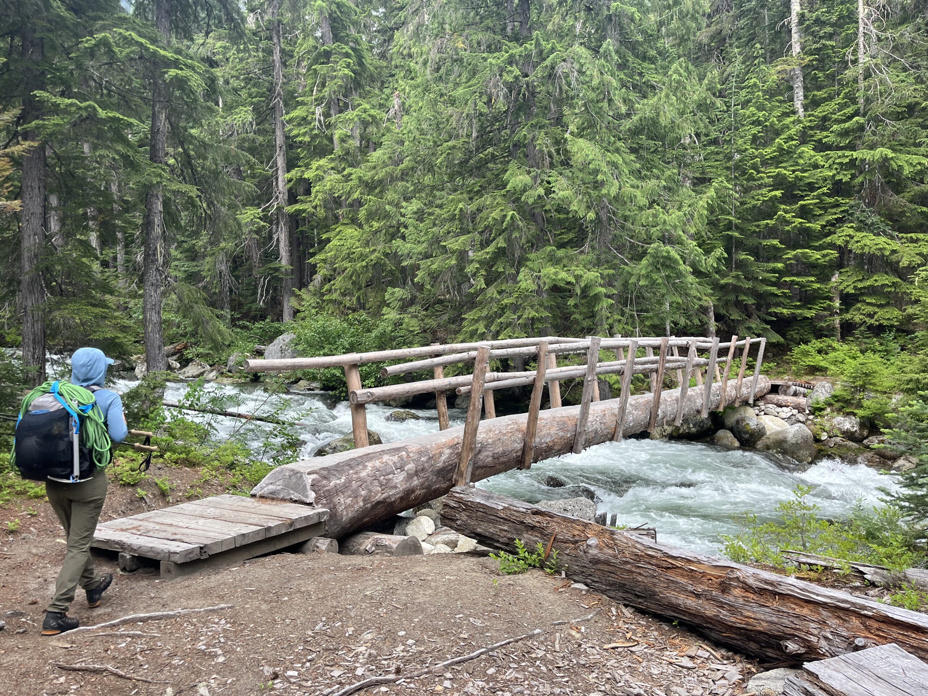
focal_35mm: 26
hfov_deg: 67.3
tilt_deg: +0.1
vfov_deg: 53.1
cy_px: 348
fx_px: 697
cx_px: 464
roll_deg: +1.2
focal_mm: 5.1
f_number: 1.6
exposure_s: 1/362
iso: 50
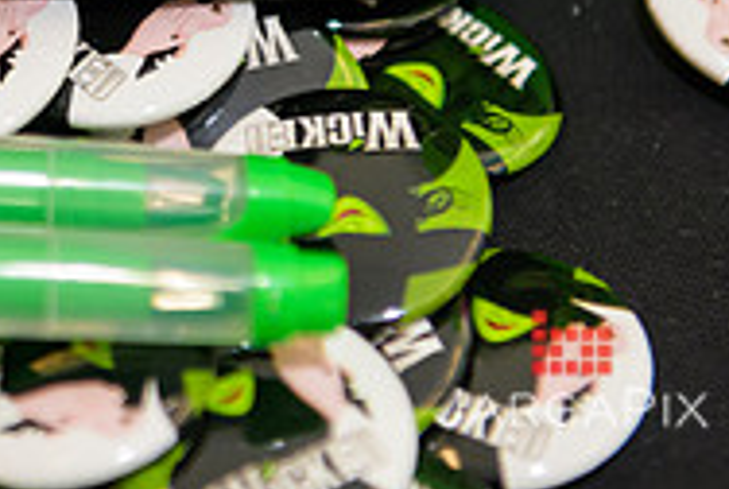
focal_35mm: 185
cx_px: -318
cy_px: -239
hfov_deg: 10.7
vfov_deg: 7.3
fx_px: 3752
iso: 400
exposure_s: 1/125
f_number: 3.2
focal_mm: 60
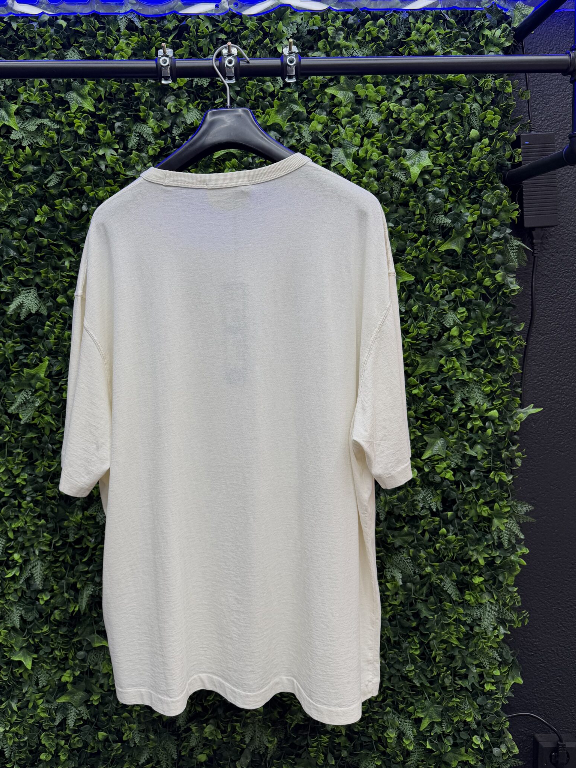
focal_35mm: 30
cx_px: 232
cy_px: 334
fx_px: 666
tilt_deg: -3.0
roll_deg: -0.7
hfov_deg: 46.5
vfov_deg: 59.8
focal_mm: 6.76
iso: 64
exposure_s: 1/84
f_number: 1.78
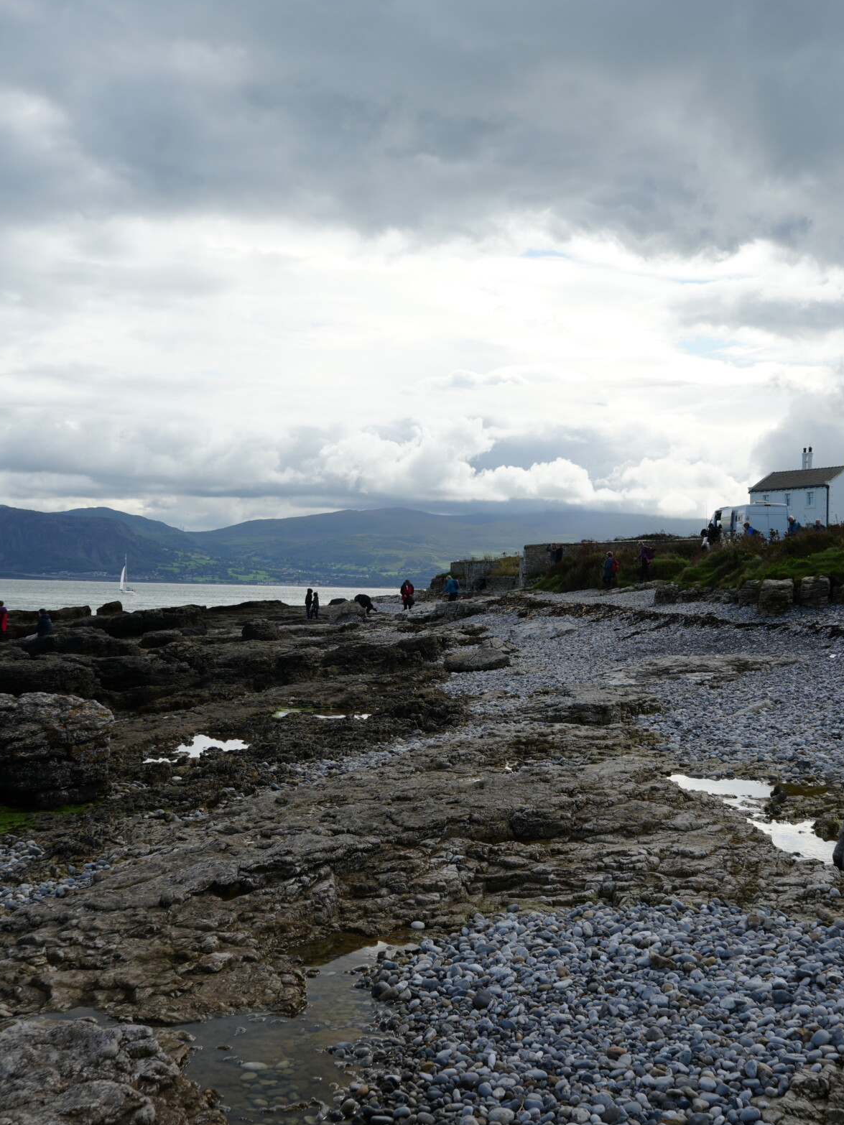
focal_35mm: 44
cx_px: 460
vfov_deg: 42.9
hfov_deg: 32.9
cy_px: 526
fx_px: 1430
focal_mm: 28
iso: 100
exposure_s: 1/200
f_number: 10
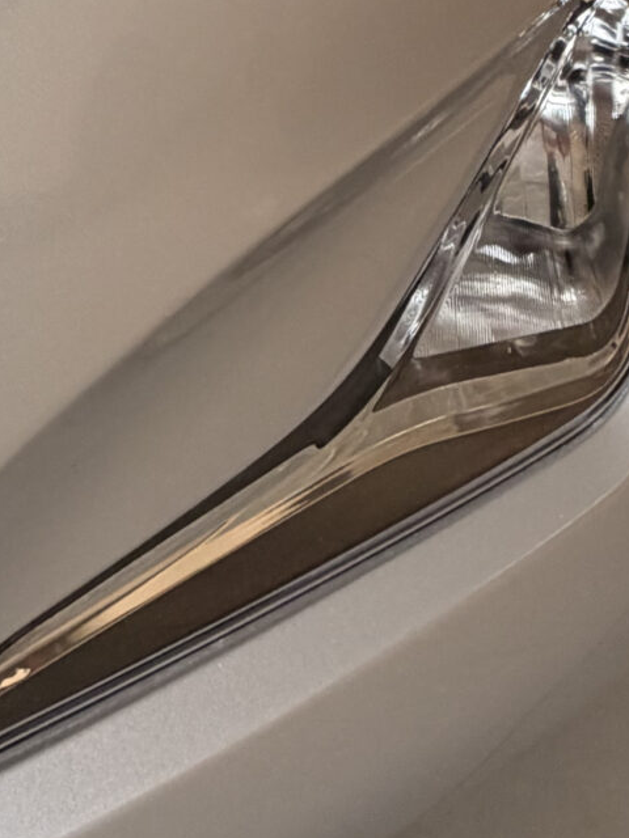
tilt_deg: -12.0
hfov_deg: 25.6
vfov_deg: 27.1
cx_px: 113
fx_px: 1357
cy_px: -330
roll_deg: +1.6
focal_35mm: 56
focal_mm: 2.22
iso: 100
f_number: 2.2
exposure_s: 1/121
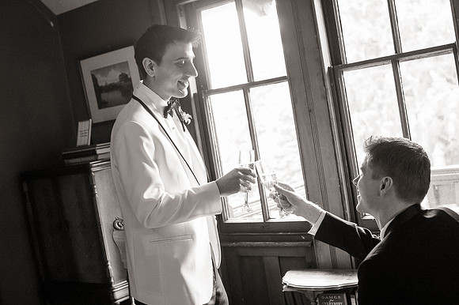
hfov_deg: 37.8
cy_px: 145
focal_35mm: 53
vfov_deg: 25.7
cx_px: 218
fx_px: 669
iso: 3200
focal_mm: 50
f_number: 4
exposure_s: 1/250
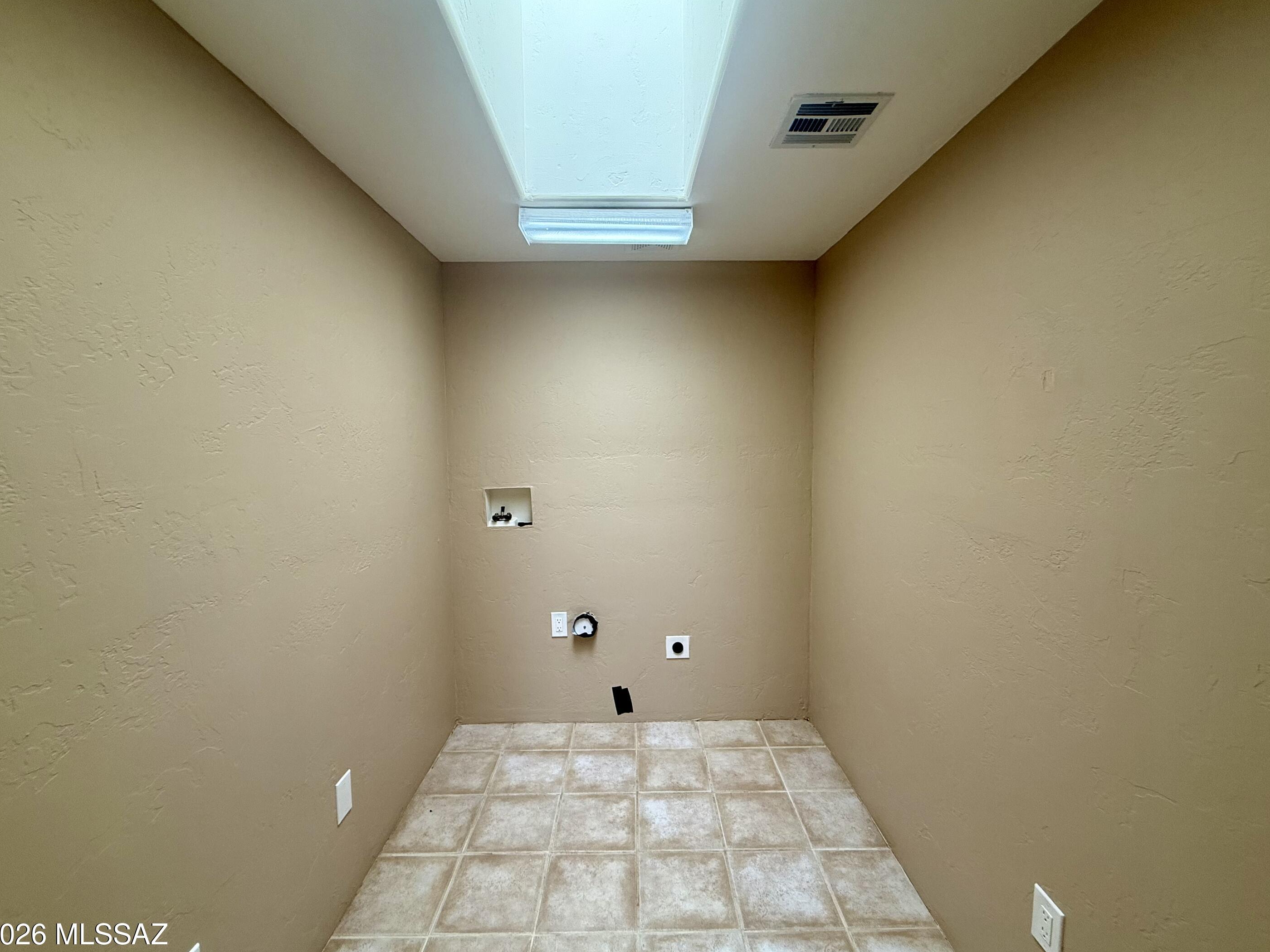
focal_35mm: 15
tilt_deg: -3.3
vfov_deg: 81.7
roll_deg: +0.6
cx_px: 640
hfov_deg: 98.2
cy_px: 471
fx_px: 550
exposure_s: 1/120
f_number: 2.2
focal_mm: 2.22
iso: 100
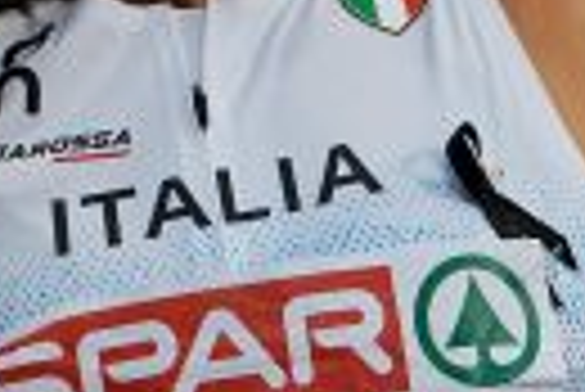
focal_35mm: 940
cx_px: 526
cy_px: -264
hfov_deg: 2.2
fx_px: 15292
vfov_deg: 1.5
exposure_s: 1/2500
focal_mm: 122
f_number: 2
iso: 500
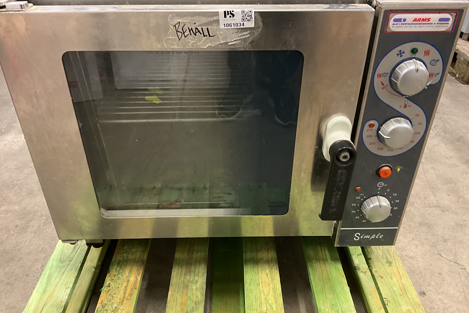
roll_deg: -0.5
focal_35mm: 31
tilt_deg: -34.0
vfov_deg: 42.3
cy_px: 172
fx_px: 404
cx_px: 236
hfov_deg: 60.3
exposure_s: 1/50
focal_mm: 3
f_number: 1.8
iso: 250
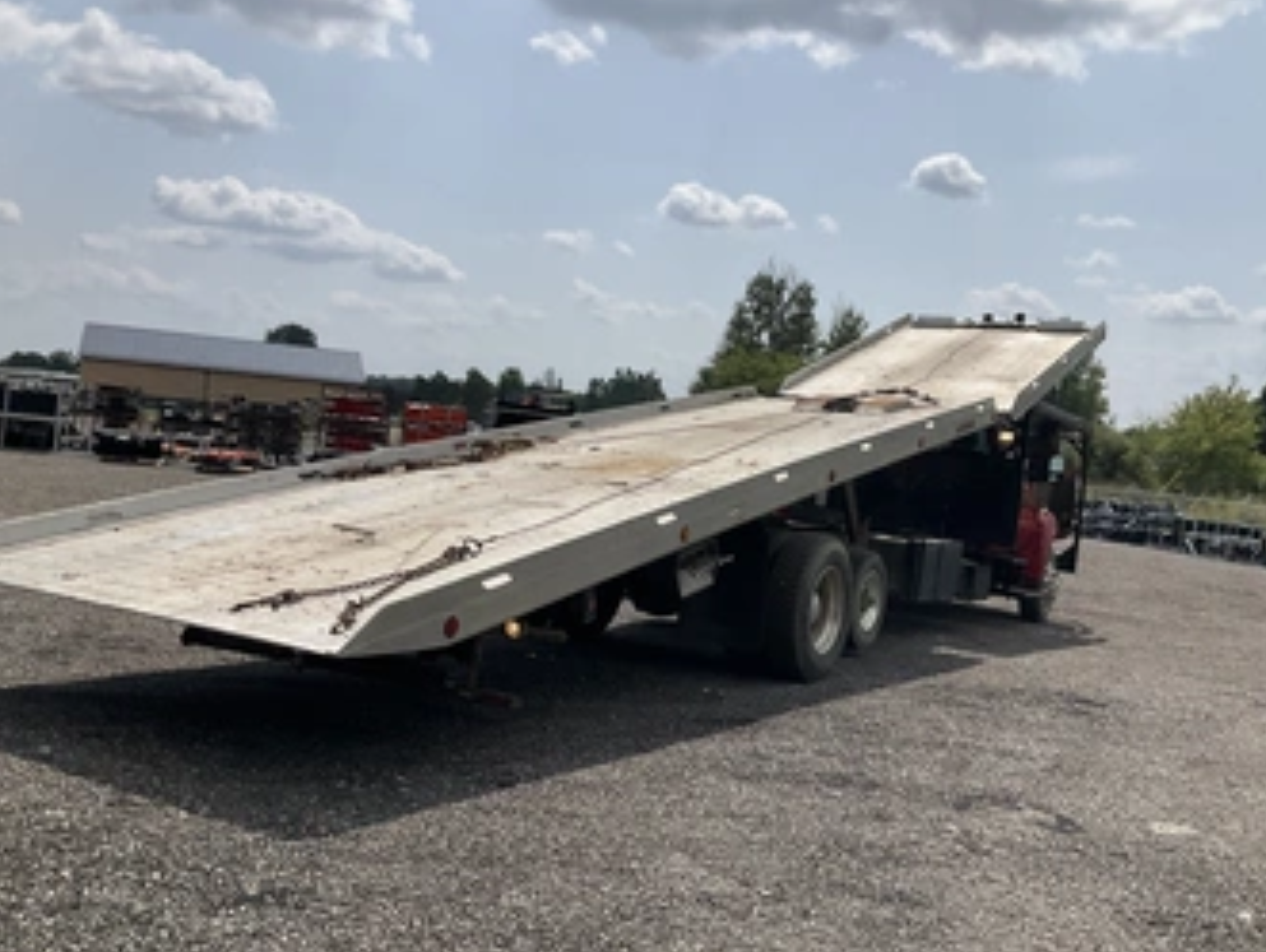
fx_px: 1281
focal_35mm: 35
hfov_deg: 52.6
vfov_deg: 40.8
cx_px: 666
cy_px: 497
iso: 25
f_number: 1.8
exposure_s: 1/4065
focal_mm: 3
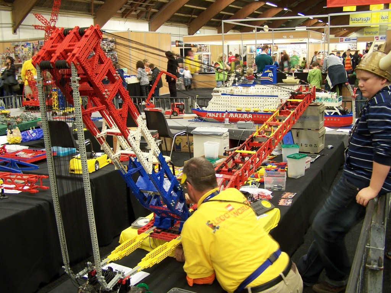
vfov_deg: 37.7
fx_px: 429
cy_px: 146
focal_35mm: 38
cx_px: 196
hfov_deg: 49.0
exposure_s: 1/2
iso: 80
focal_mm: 6.3
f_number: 2.8
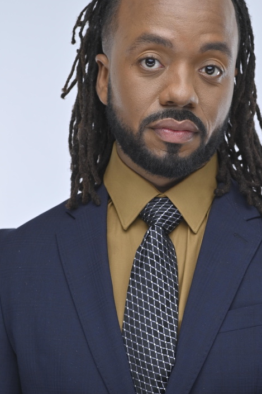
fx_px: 1684
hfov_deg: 8.9
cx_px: 173
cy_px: 250
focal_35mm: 154
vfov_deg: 13.3
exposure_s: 1/125
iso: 125
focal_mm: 100
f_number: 8
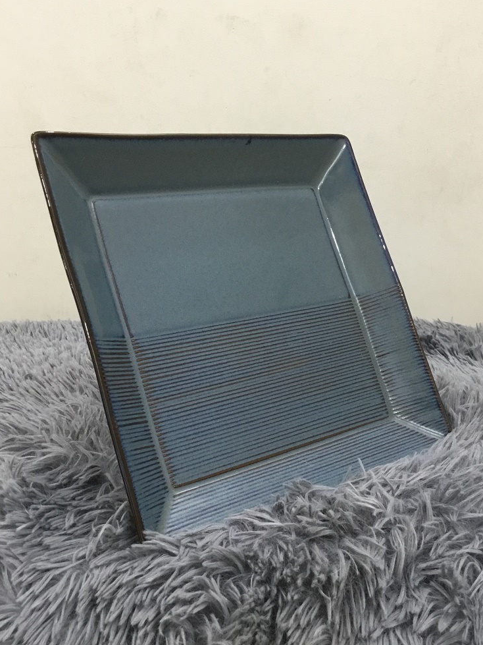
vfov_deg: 49.0
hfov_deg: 37.7
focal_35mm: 38
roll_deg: +0.9
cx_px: 261
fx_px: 707
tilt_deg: -17.4
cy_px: 329
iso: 125
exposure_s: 1/33
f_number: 2.4
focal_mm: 3.3
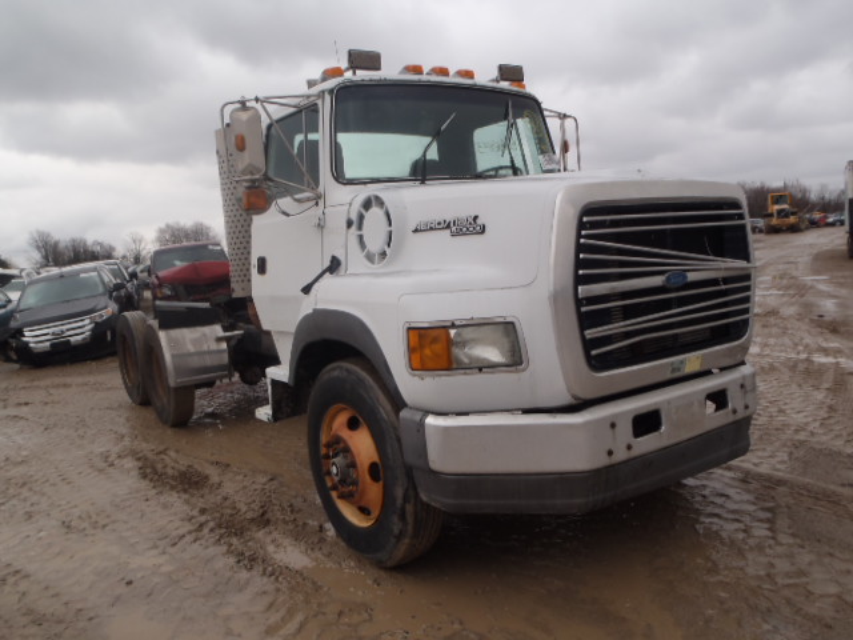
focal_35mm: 28
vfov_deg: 49.7
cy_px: 320
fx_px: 690
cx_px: 426
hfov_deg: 63.4
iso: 80
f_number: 4.5
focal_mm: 5
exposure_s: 1/200
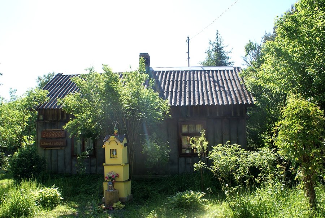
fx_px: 271
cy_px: 109
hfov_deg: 61.9
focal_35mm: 30
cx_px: 162
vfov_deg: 43.7
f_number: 9
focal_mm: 20
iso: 100
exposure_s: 1/60
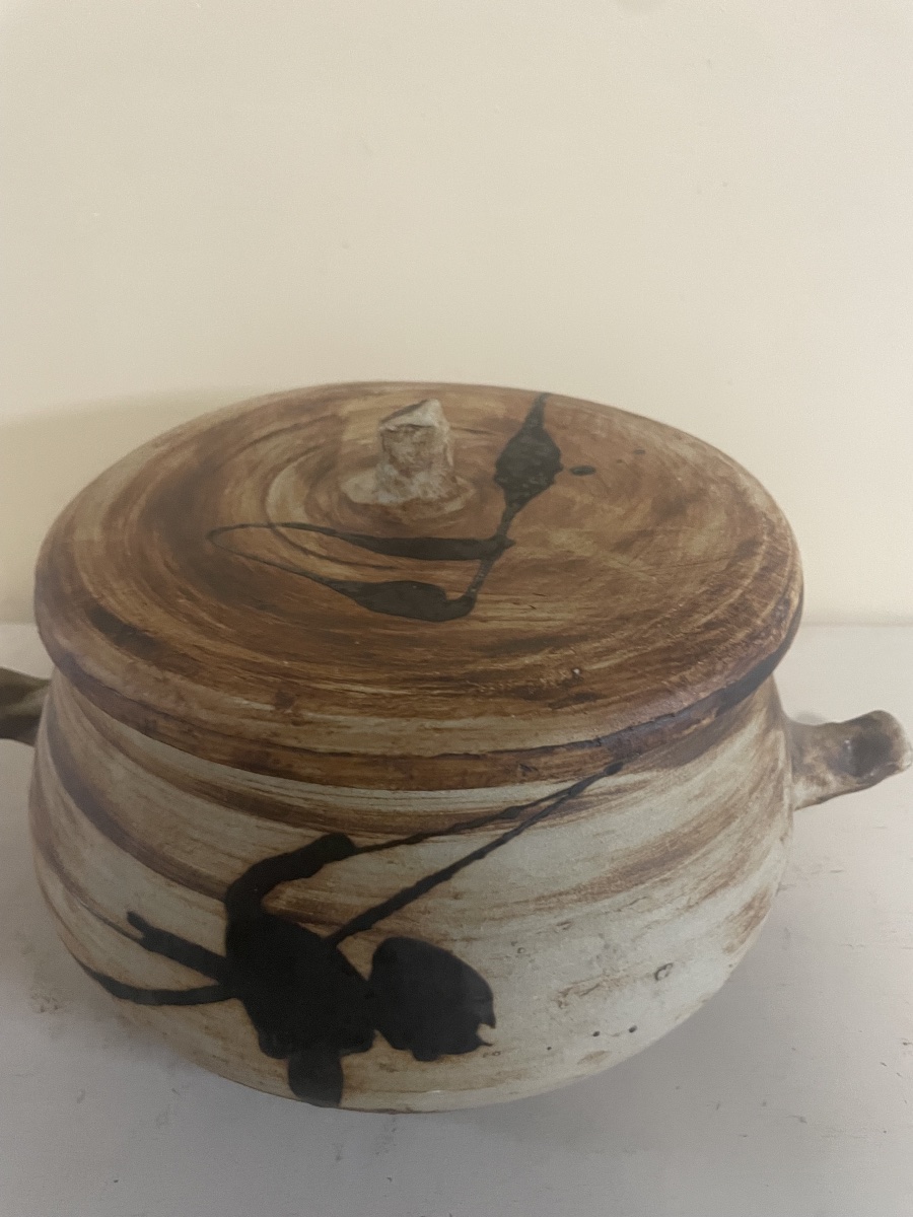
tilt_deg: -33.1
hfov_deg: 53.1
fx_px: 914
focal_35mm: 26
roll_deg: +1.0
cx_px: 456
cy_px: 608
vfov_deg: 67.3
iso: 500
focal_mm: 4.2
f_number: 1.6
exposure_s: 1/50
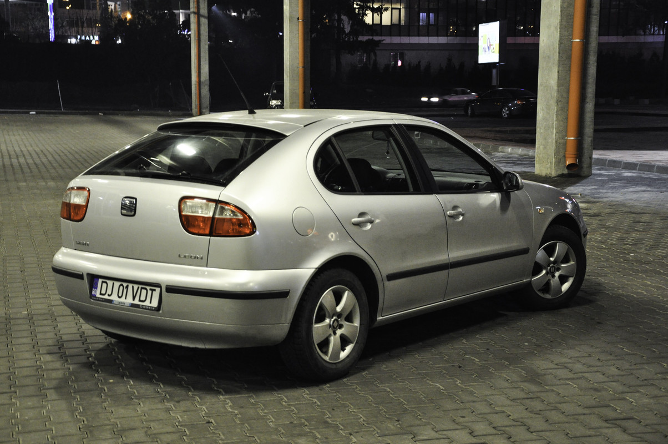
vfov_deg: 22.6
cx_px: 334
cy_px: 222
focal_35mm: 60
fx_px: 1112
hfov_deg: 33.4
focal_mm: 40
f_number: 4.5
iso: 1250
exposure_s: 1/15
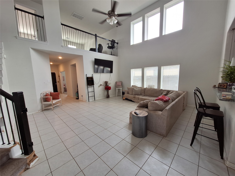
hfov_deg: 106.2
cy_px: 88
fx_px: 88
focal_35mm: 13
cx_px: 118
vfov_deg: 89.9
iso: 50
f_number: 2.2
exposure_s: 1/60
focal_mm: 1.74
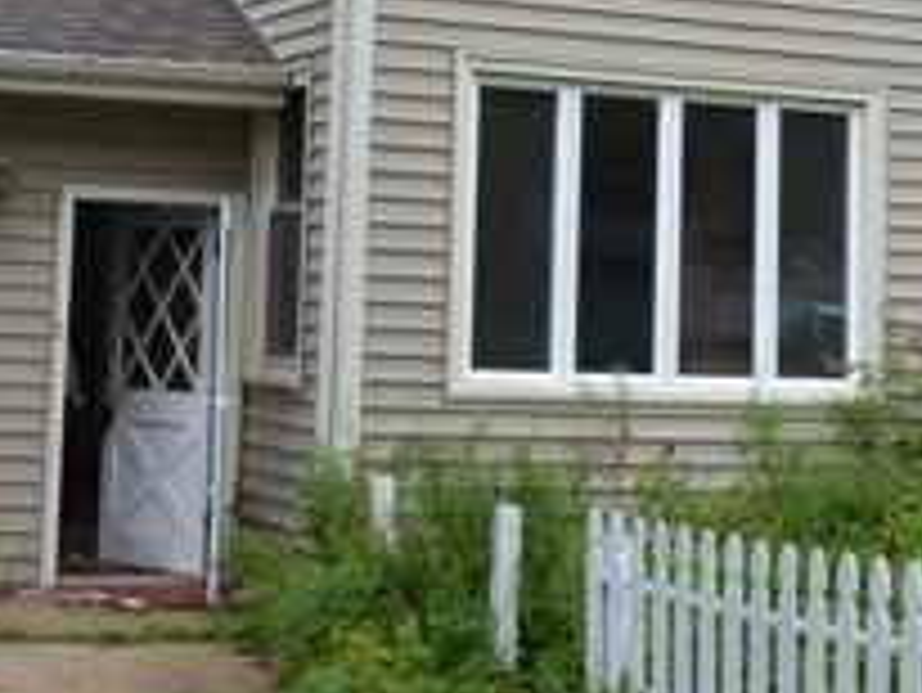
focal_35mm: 81
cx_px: 351
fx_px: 2159
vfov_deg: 17.7
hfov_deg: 24.1
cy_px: -40
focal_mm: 18
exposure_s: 1/250
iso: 200
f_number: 8
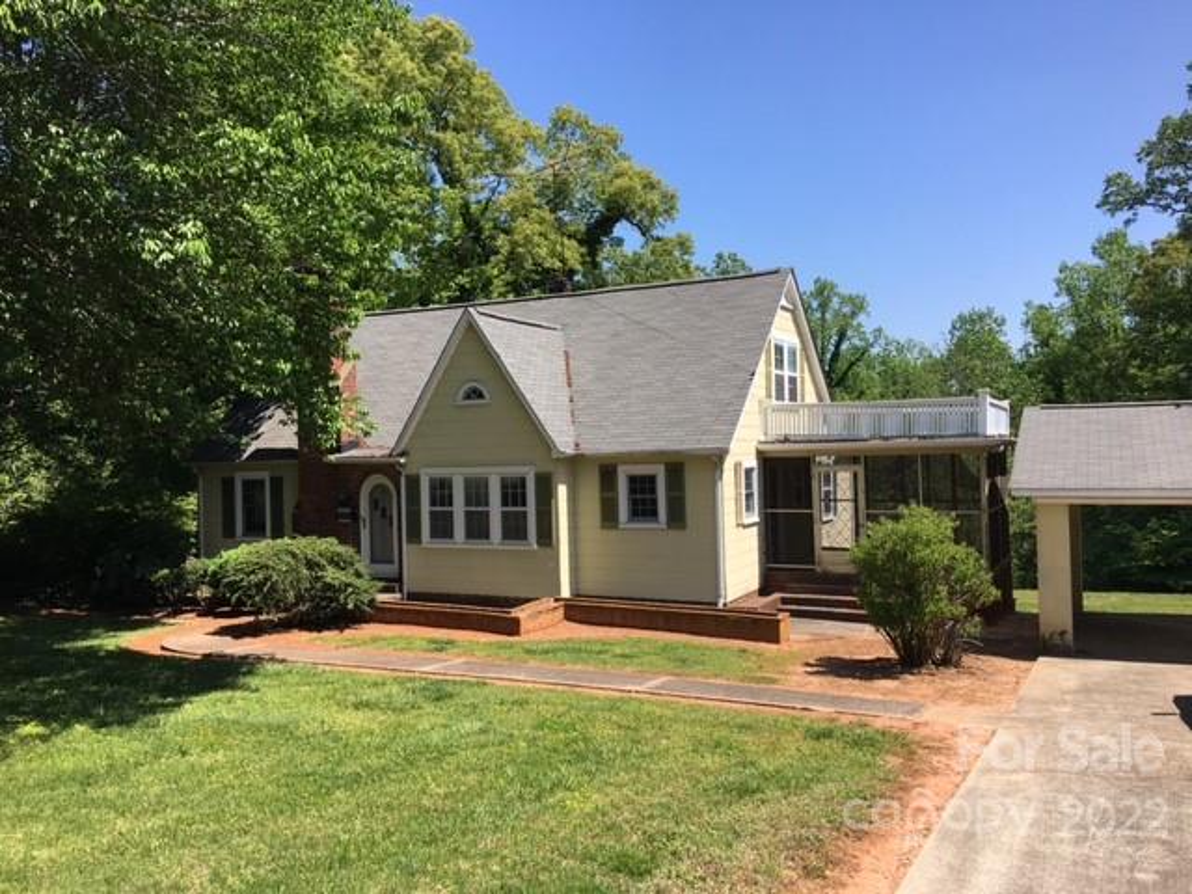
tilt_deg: +1.2
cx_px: 596
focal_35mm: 29
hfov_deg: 61.7
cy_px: 447
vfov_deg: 48.2
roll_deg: +2.5
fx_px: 999
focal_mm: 4.15
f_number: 2.2
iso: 25
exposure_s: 1/1115
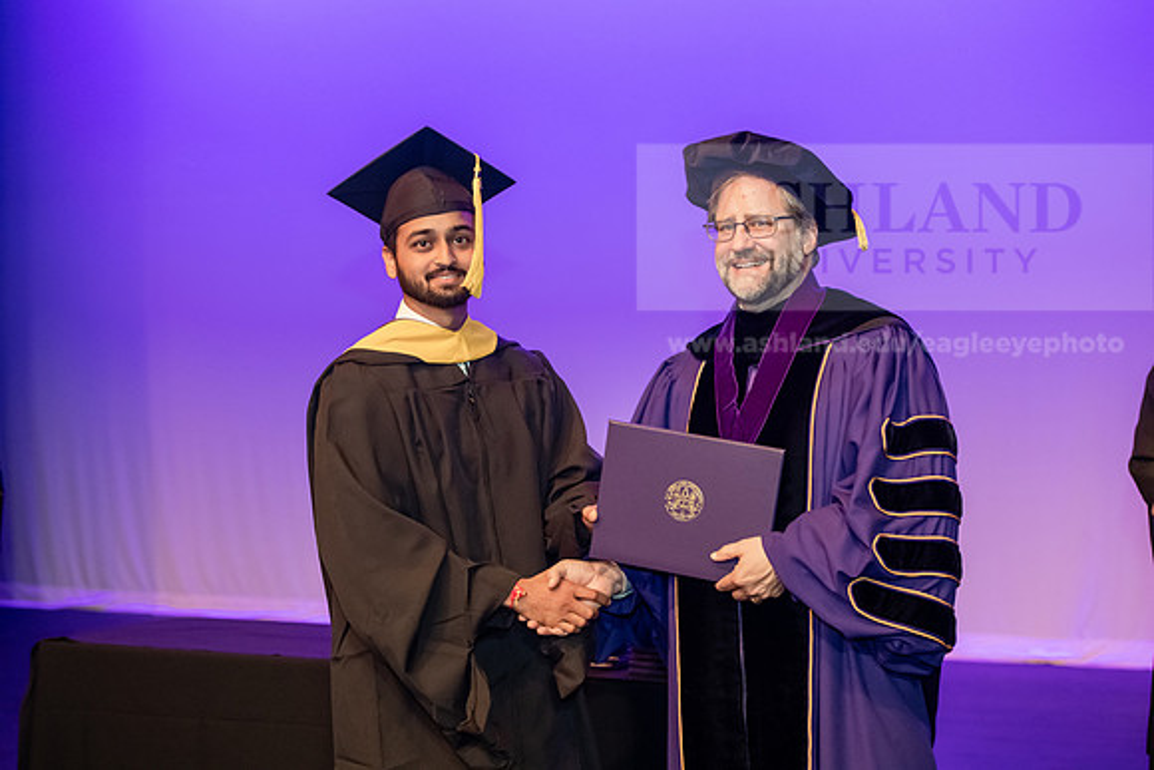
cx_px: 577
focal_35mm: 70
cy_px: 385
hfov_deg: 28.8
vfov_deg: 19.5
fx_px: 2244
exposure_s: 1/200
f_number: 4
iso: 3200
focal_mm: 70
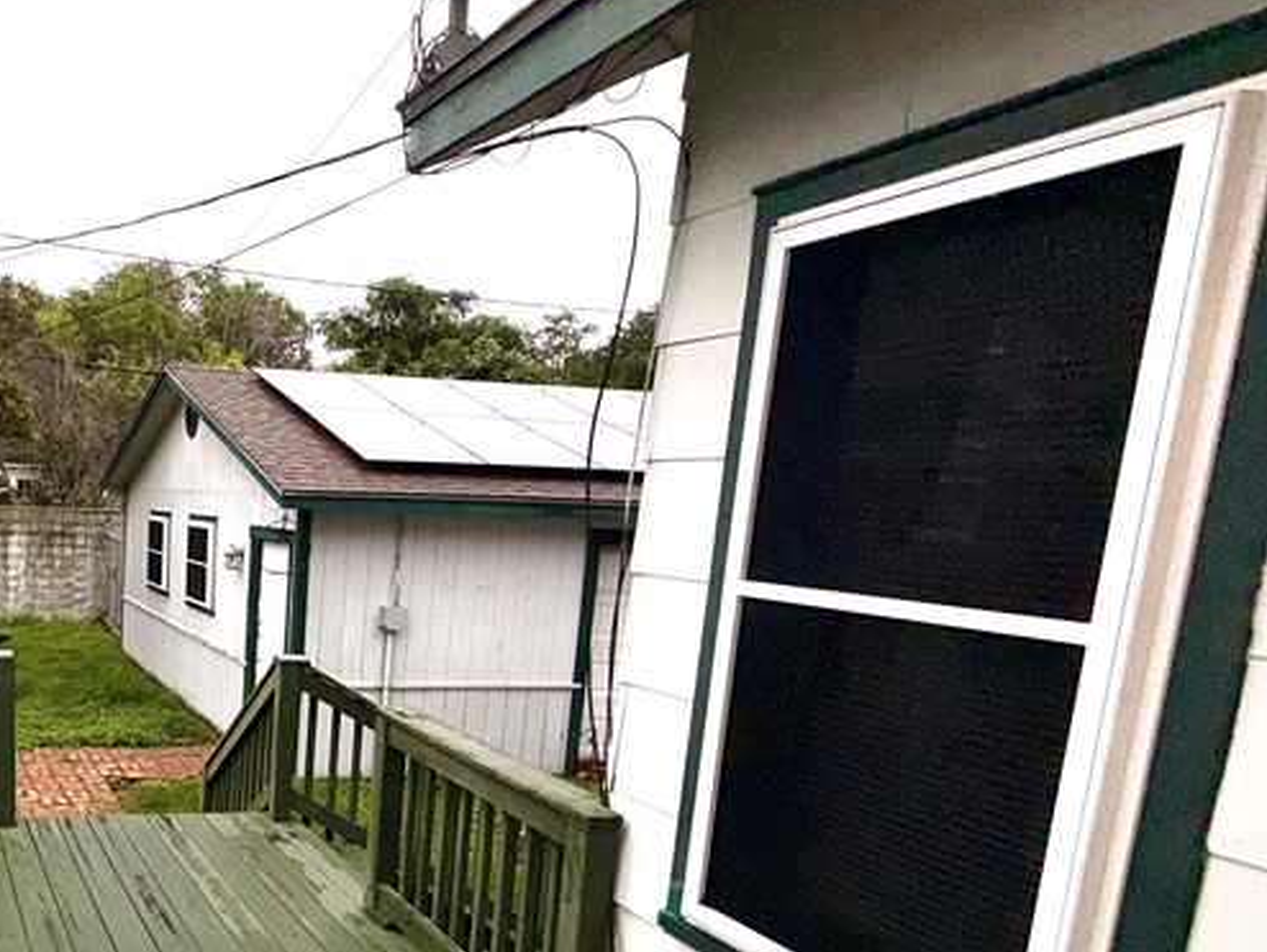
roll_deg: -1.0
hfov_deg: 53.7
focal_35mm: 29
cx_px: 121
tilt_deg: -9.5
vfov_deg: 47.1
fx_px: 1062
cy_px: 667
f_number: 2.2
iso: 16
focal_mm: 2.22
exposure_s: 1/318
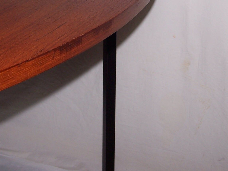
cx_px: 125
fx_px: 501
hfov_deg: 25.6
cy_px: 8
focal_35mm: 76
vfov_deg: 19.0
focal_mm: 6.3
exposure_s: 1/60
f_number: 2.8
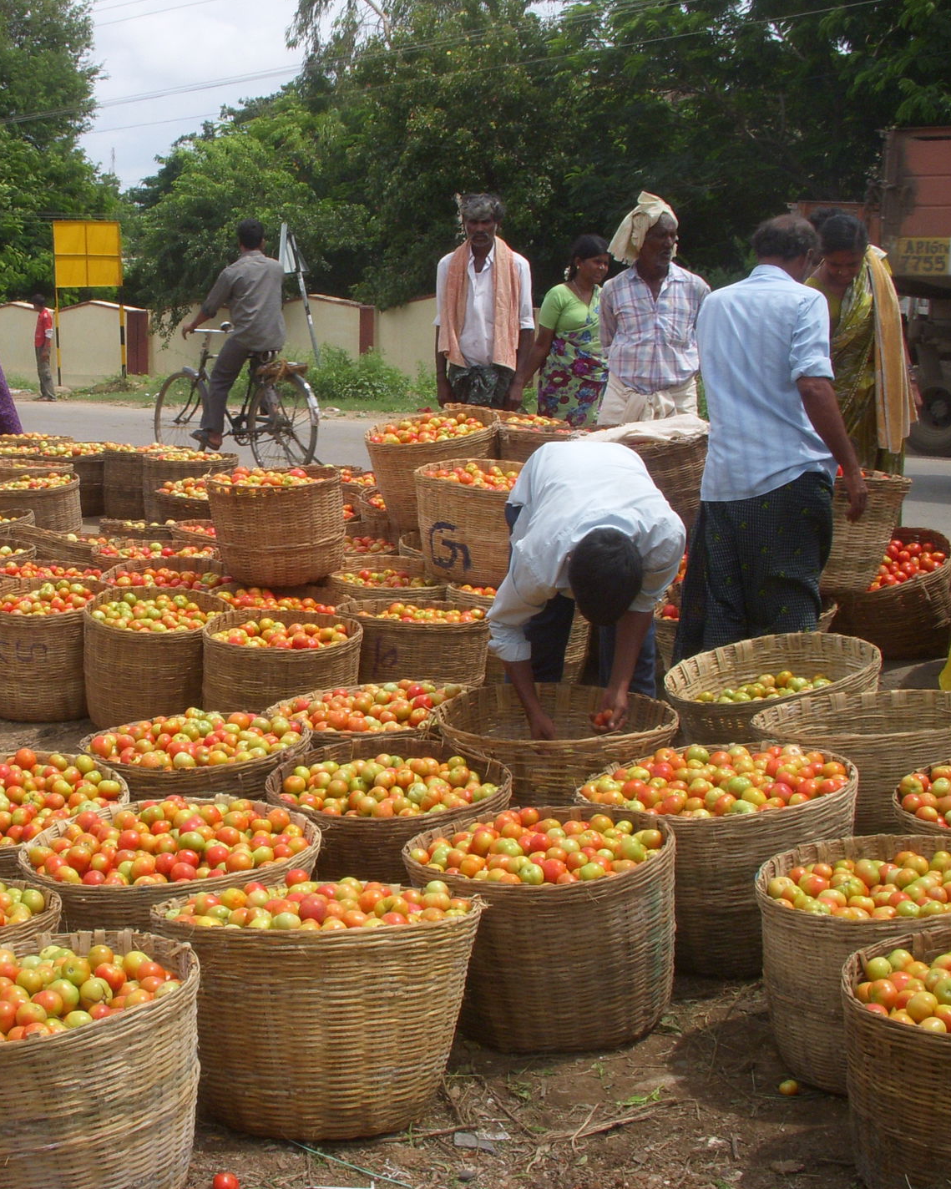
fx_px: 1759
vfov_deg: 37.3
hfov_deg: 29.9
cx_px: 264
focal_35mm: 50
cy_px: 589
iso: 100
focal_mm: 6.3
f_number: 6.6
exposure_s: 1/250
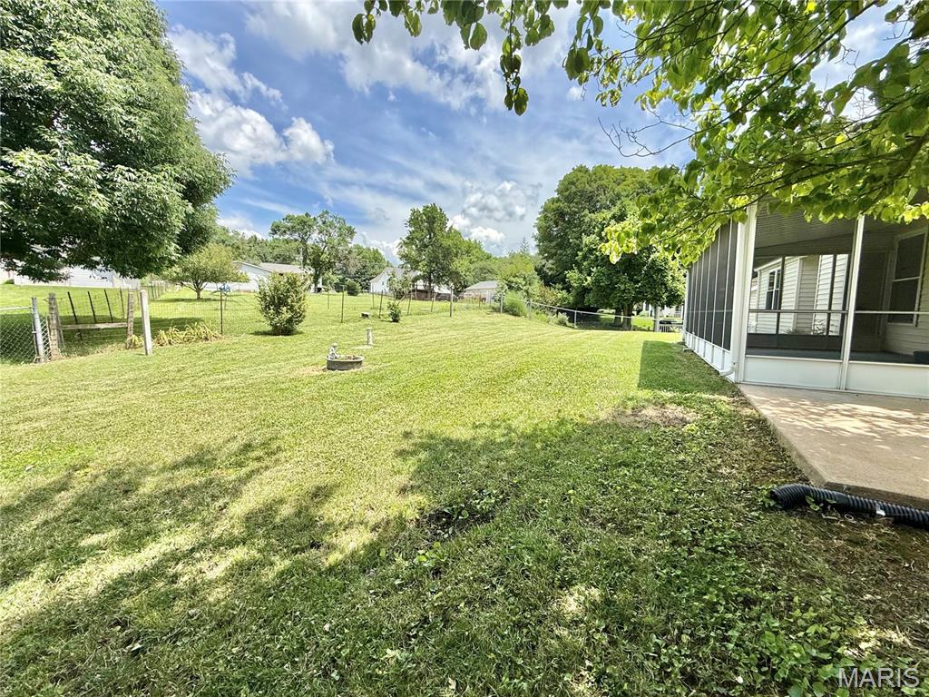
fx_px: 376
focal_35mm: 14
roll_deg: -1.8
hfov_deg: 102.1
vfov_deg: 85.7
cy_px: 348
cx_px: 464
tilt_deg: -6.7
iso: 50
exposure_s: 1/1572
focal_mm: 2.22
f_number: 2.2
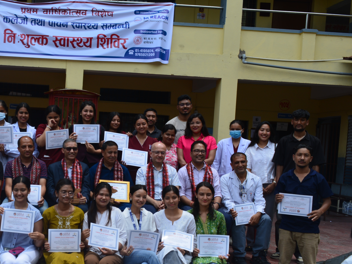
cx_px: 67
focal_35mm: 43
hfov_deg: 41.8
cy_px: 170
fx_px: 437
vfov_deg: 33.4
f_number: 11
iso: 100
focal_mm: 18
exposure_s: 1/125
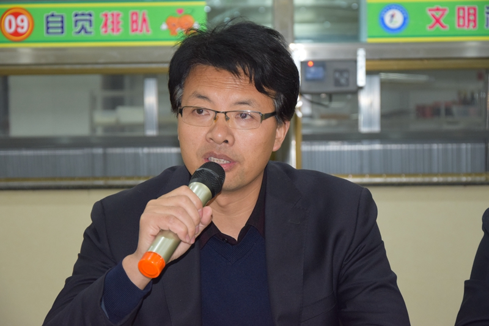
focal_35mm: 105
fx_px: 1426
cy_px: 163
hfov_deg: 19.5
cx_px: 244
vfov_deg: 13.0
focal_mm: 70
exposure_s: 1/60
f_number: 5.3
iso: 1250
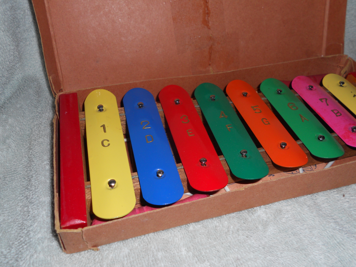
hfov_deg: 56.8
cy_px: 134
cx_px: 178
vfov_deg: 44.2
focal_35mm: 32
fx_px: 329
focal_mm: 5.8
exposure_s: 1/25
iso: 80
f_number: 8.8
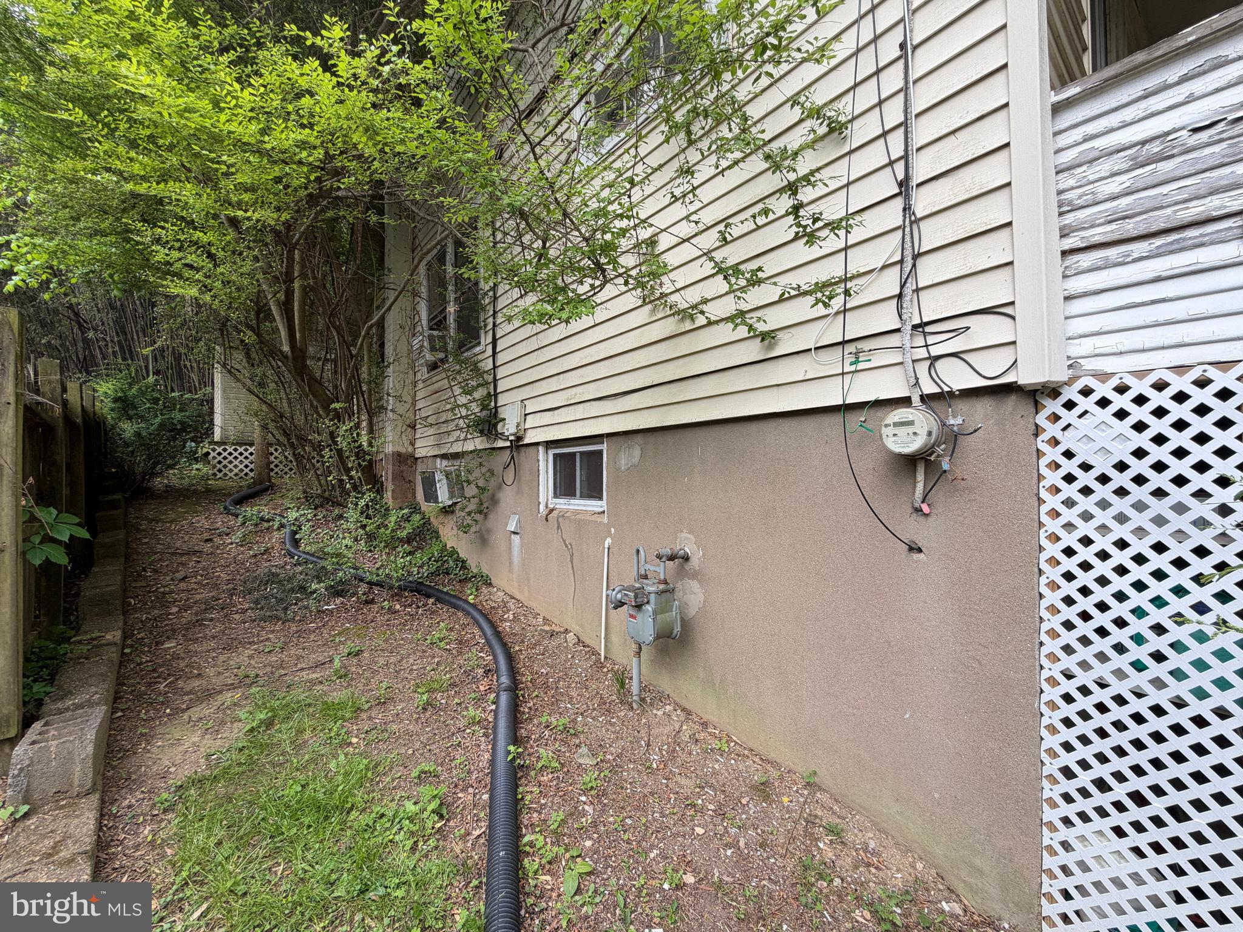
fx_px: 503
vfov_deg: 85.7
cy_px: 466
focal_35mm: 14
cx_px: 622
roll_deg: +0.7
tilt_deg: +1.4
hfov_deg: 102.1
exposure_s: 1/121
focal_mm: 2.22
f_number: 2.2
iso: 64
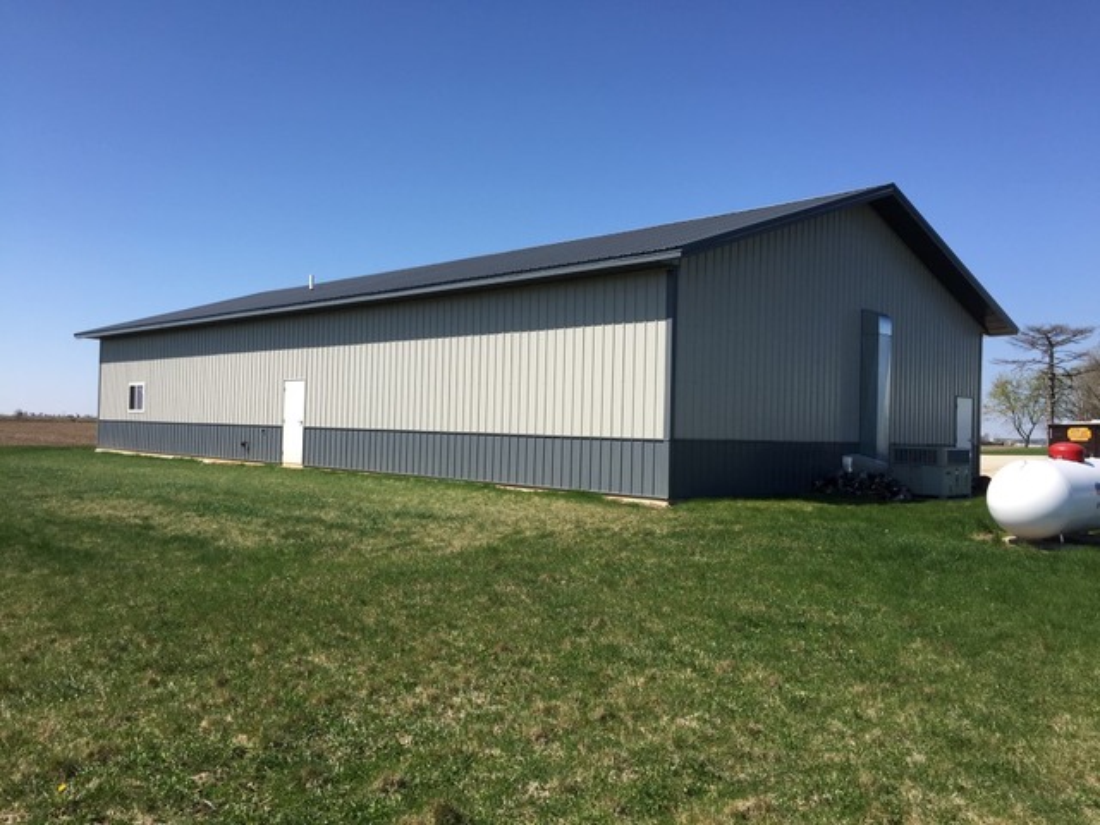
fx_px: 922
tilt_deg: +0.9
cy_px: 412
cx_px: 550
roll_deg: -1.4
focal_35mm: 29
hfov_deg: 61.7
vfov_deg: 48.2
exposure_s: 1/1980
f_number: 2.2
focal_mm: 4.15
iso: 32
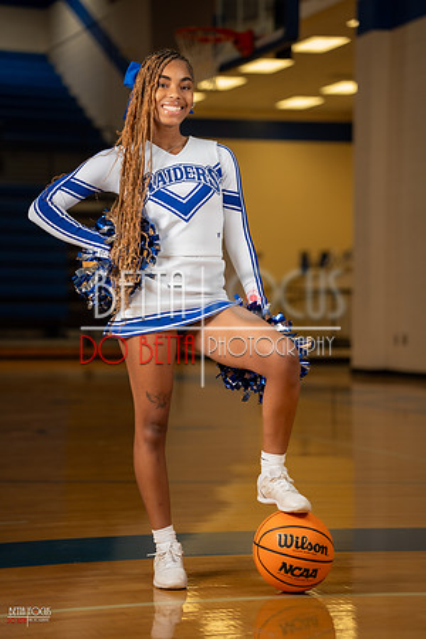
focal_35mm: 105
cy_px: 320
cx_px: 213
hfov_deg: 13.0
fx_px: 1864
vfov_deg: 19.5
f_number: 2.8
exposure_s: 1/160
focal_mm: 105
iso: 500
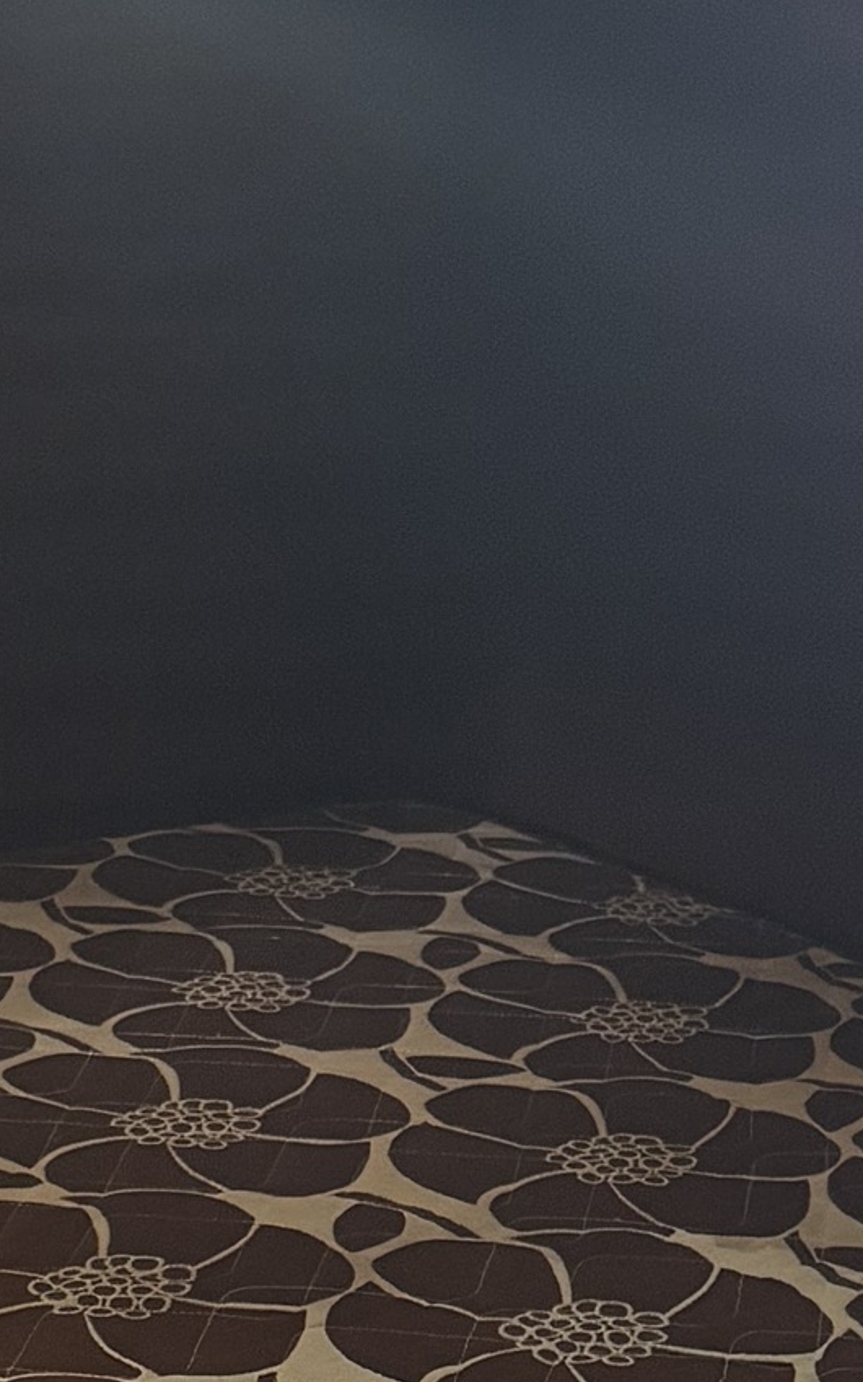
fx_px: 3763
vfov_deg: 20.3
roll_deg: -1.7
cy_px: 1303
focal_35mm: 100
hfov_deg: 13.1
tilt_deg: -23.7
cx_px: 412
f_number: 1.78
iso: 1600
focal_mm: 6.76
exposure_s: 1/30
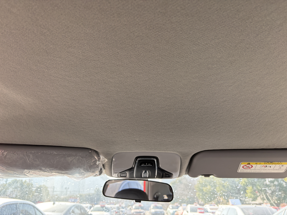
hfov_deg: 67.3
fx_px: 216
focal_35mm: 26
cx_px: 144
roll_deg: +1.3
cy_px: 108
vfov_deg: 53.1
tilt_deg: +24.2
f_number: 1.6
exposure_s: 1/259
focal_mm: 5.96
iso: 50
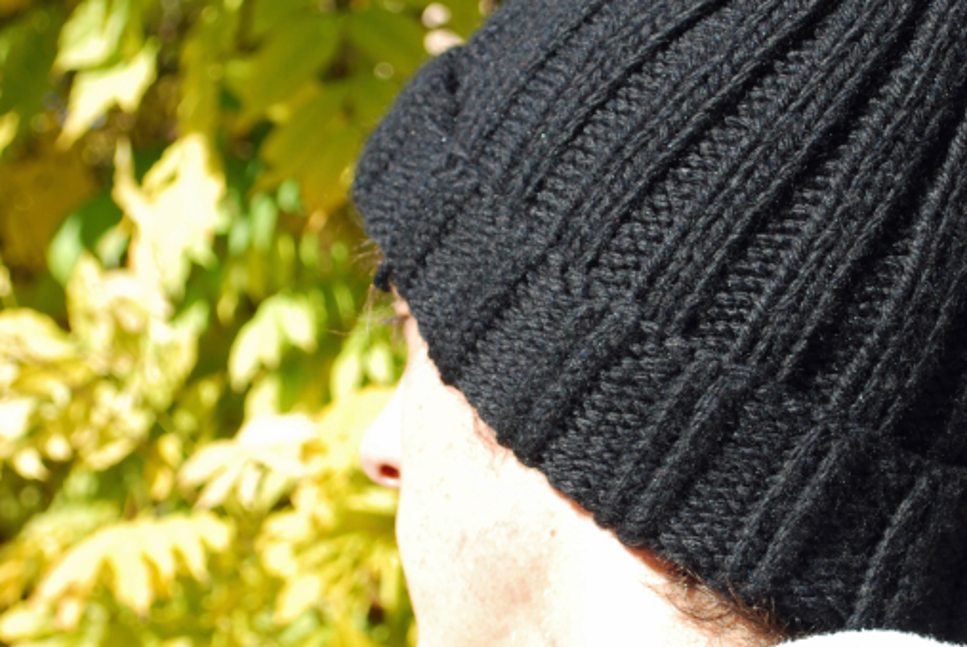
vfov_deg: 12.6
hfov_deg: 18.7
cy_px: 240
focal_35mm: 109
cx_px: 689
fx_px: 2930
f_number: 6.3
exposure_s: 1/160
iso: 100
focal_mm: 36
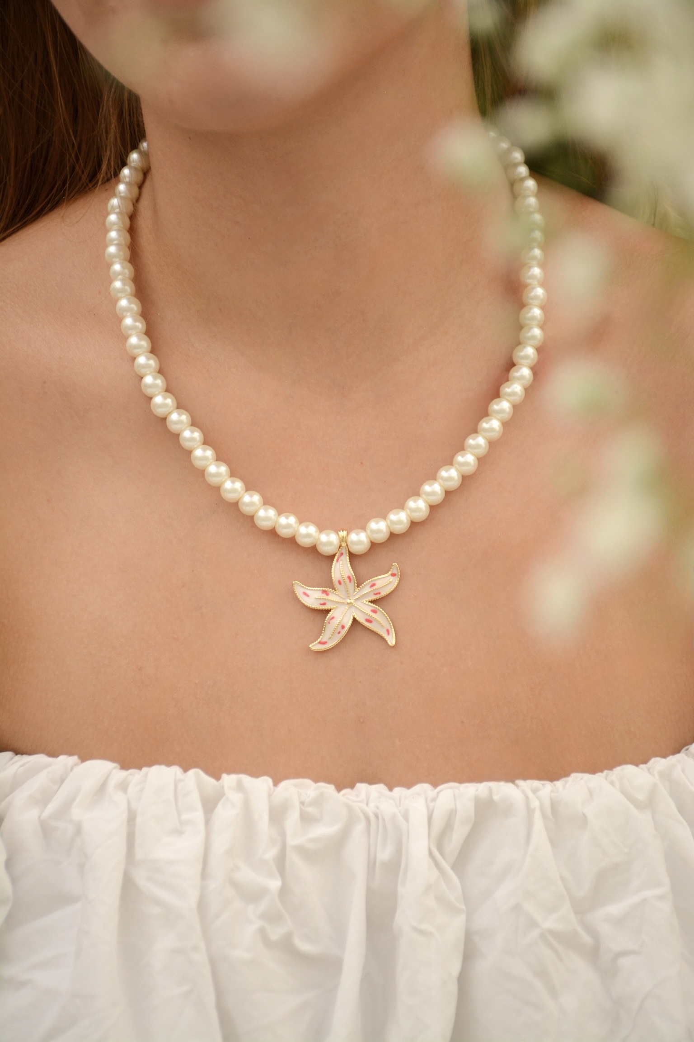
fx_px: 2602
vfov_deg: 22.6
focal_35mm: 90
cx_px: 347
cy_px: 521
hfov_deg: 15.2
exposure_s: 1/400
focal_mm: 60
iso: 500
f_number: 5
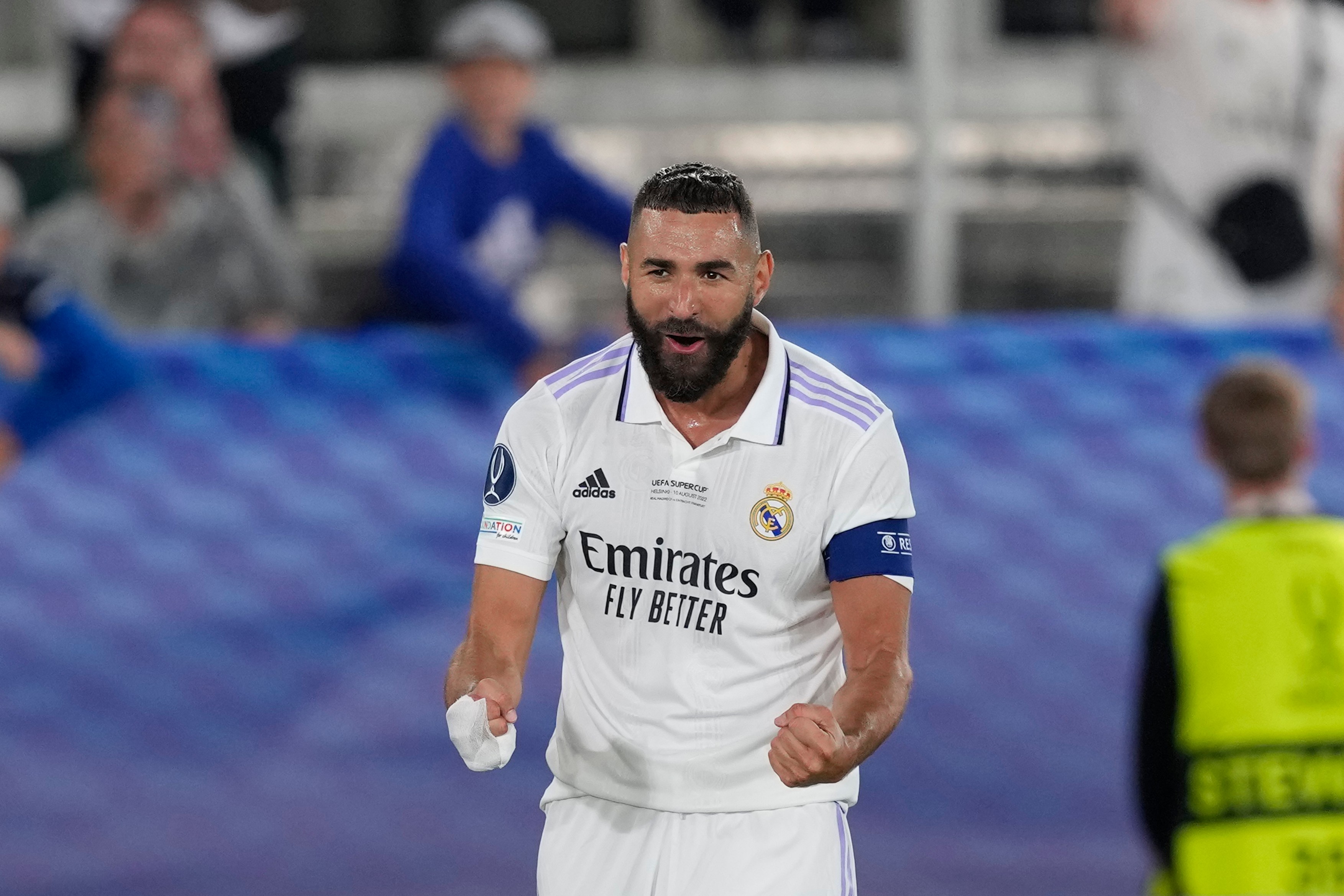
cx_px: 672
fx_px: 14932
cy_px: 448
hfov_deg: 5.2
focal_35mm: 400
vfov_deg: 3.4
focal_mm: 400
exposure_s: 1/1600
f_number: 3.2
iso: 1600
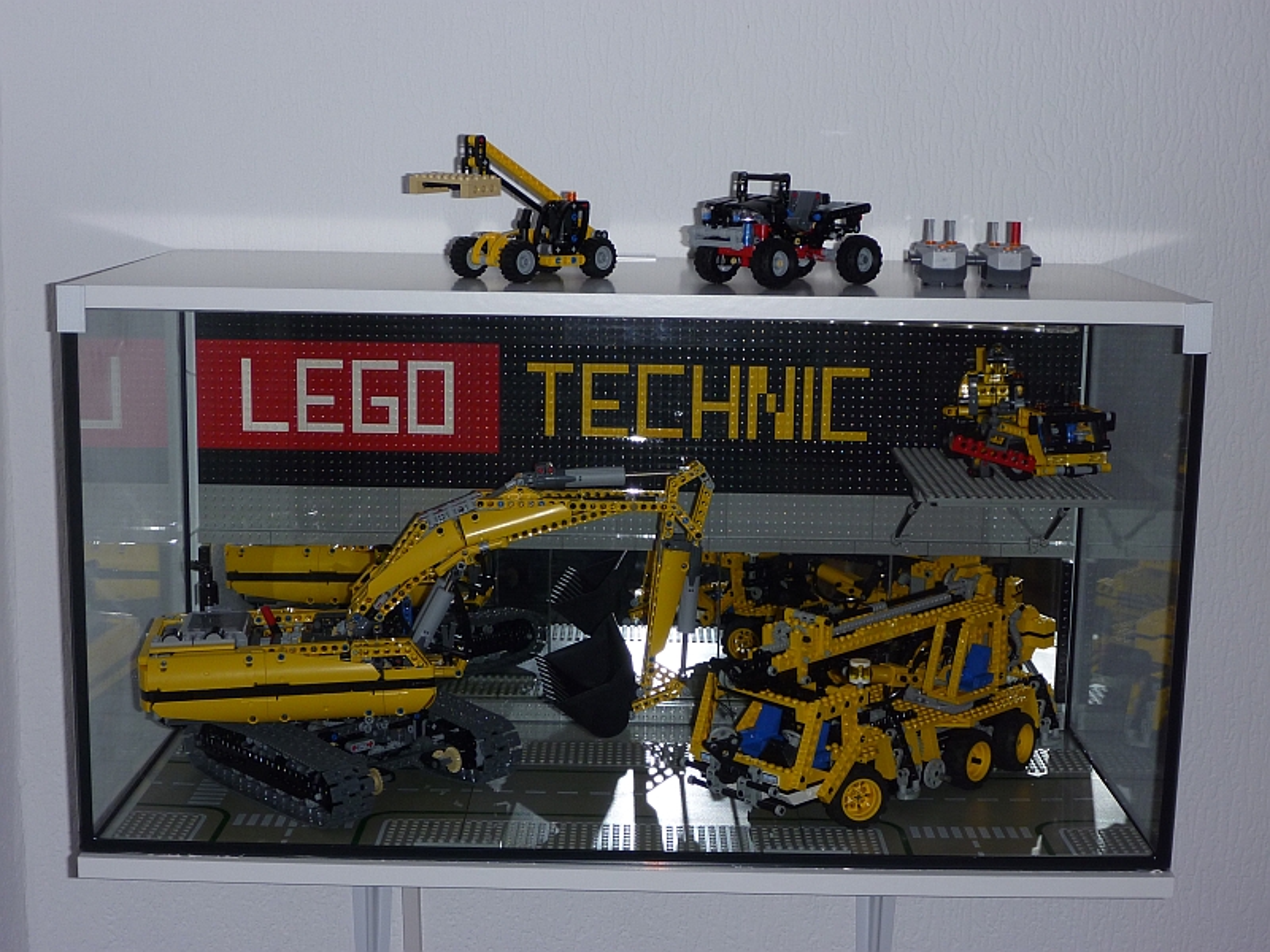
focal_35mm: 55
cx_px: 635
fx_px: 2018
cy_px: 476
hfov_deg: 34.9
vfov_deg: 26.6
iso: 100
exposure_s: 1/40
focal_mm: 9.8
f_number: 4.9
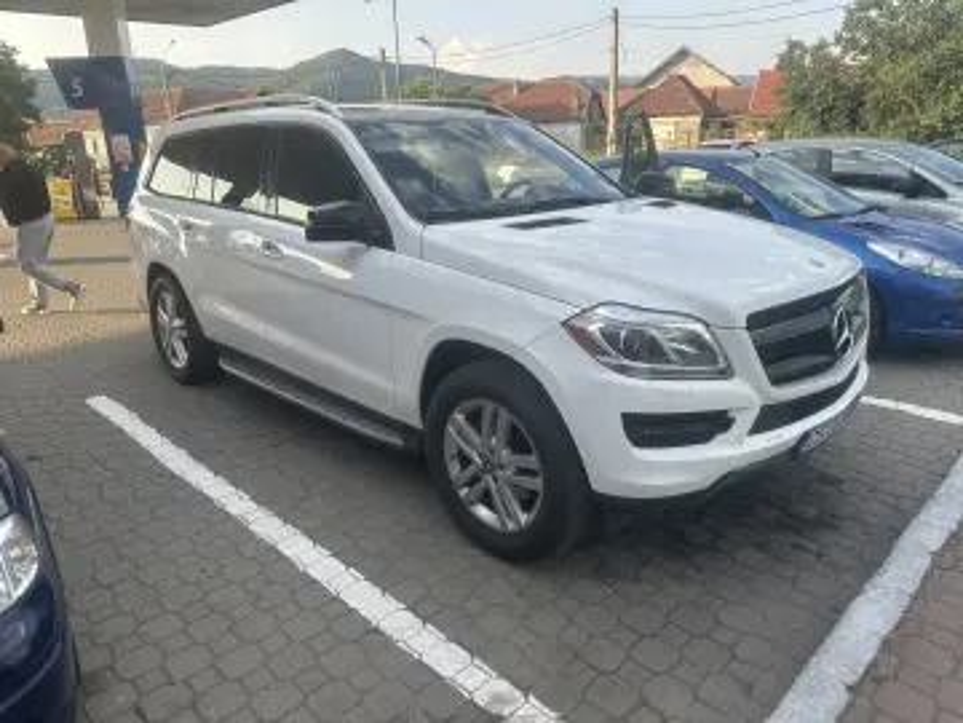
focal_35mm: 24
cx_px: 482
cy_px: 362
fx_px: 668
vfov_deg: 56.8
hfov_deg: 71.6
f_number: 1.78
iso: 80
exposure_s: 1/980
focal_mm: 6.86
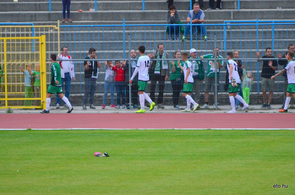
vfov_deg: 3.0
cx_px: 148
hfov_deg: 4.6
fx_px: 3680
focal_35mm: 450
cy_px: 98
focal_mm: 300
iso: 3200
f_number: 5.6
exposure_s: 1/200
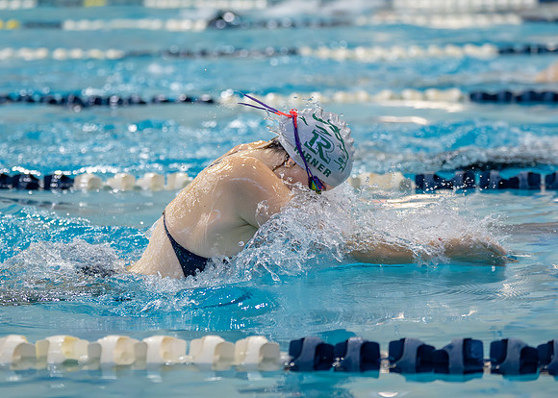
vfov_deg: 9.7
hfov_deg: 13.6
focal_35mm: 148
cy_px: 200
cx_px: 273
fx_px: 2339
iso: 2500
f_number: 2.8
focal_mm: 104
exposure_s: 1/1000
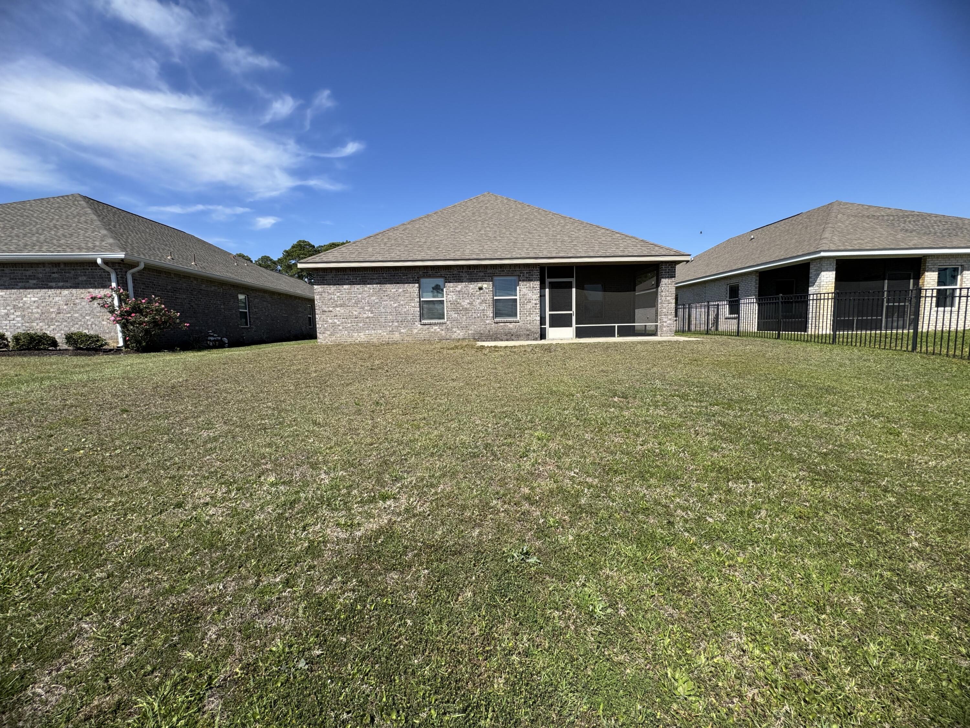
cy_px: 364
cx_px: 485
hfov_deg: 102.1
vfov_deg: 85.7
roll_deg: +0.3
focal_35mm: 14
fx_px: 392
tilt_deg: -4.5
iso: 50
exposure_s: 1/1748
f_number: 2.2
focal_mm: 2.22
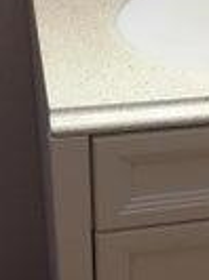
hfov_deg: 13.8
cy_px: 118
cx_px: 207
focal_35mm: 105
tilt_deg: -36.5
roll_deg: -2.6
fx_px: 849
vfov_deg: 18.8
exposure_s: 1/30
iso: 40
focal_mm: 4.15
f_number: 2.2
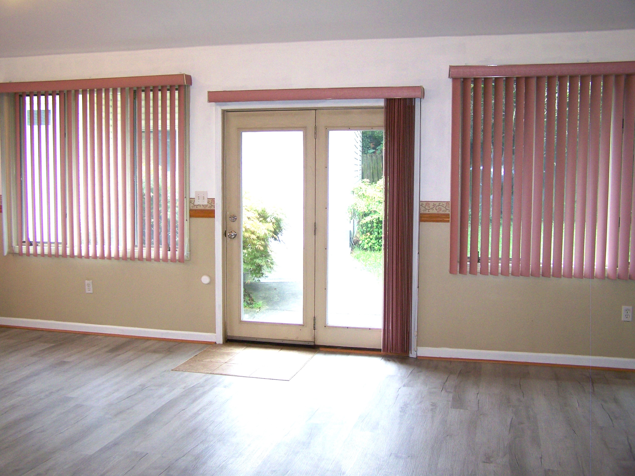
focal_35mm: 38
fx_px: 697
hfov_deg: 49.0
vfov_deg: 37.7
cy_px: 238
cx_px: 318
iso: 80
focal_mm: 6.3
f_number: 2.8
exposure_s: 1/60
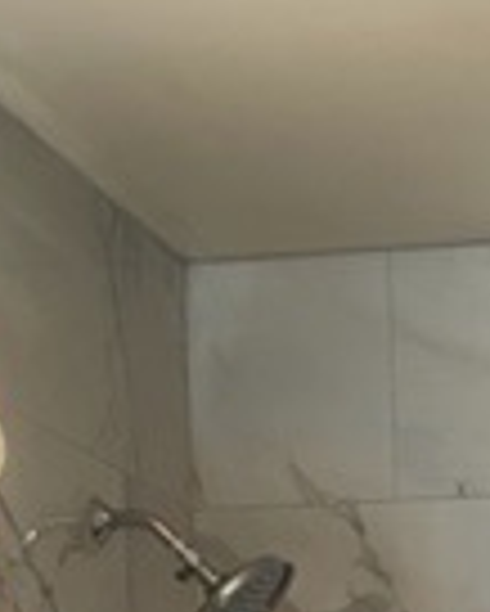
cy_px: 1400
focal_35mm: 119
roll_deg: +1.4
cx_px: 598
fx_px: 2155
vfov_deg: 12.9
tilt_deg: -11.5
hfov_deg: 12.6
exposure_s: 1/60
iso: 125
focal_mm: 4.2
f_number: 1.6
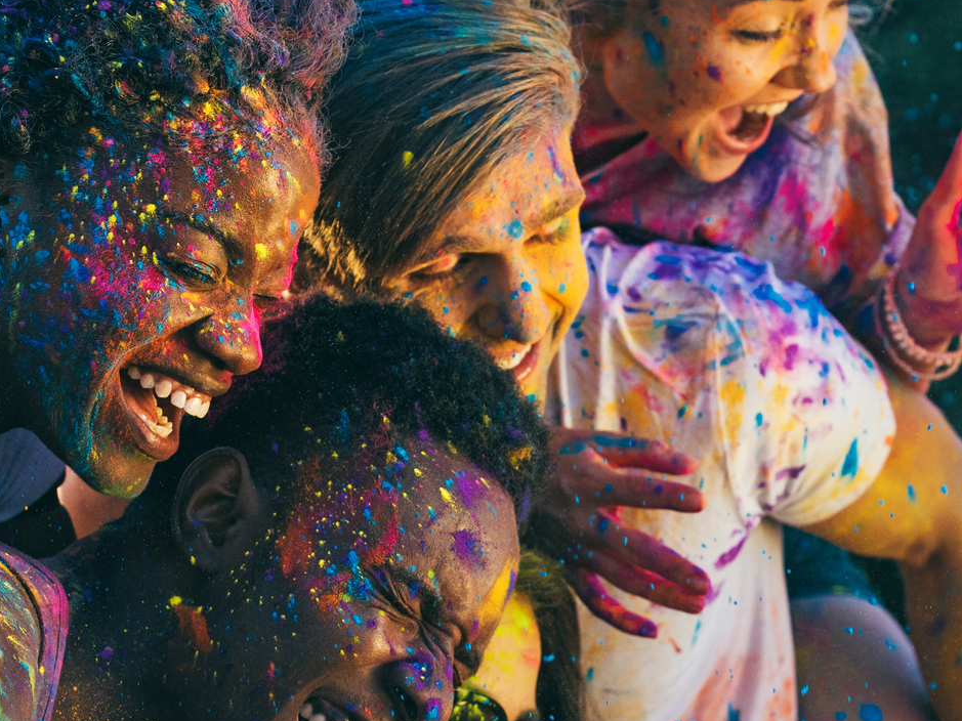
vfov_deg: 9.7
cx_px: 475
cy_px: 500
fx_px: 4224
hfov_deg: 13.0
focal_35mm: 152
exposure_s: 1/1250
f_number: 5
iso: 500
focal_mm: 70
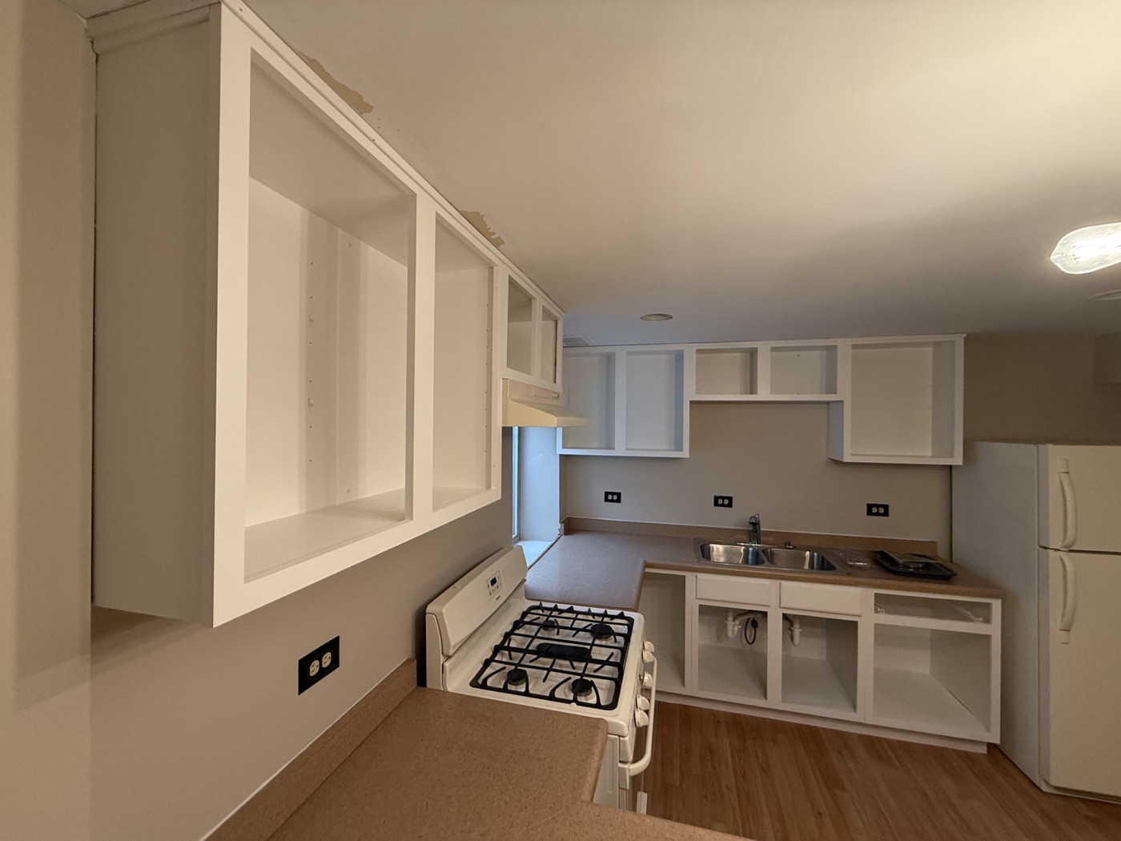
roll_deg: -0.7
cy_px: 420
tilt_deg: +0.4
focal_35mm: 14
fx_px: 453
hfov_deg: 102.1
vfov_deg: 85.7
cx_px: 560
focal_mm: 2.22
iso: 320
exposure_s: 1/120
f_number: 2.2
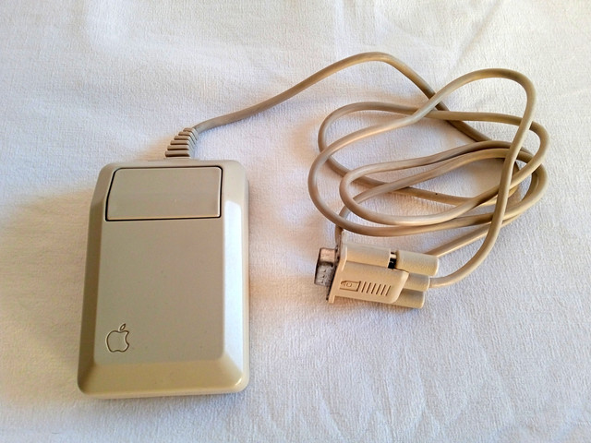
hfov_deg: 63.4
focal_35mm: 28
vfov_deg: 49.7
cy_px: 222
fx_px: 478
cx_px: 296
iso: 247
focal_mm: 3.43
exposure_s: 1/24
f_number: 2.2
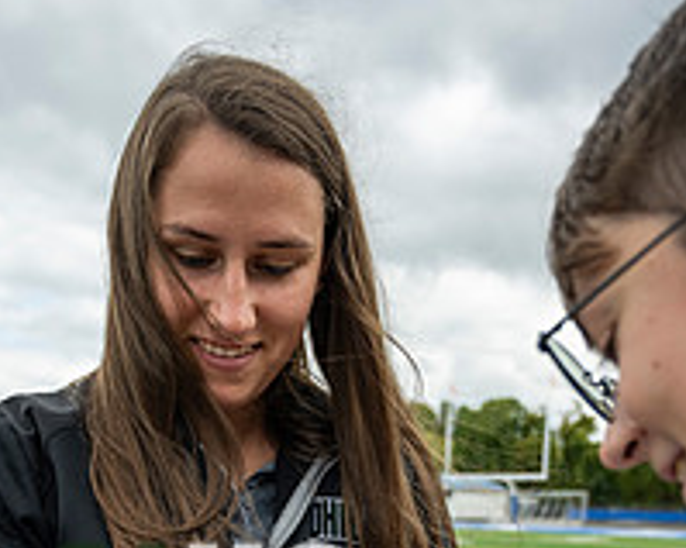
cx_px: 200
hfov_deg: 36.1
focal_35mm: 51
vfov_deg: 26.7
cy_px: 638
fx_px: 1035
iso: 250
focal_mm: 24
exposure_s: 1/800
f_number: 4
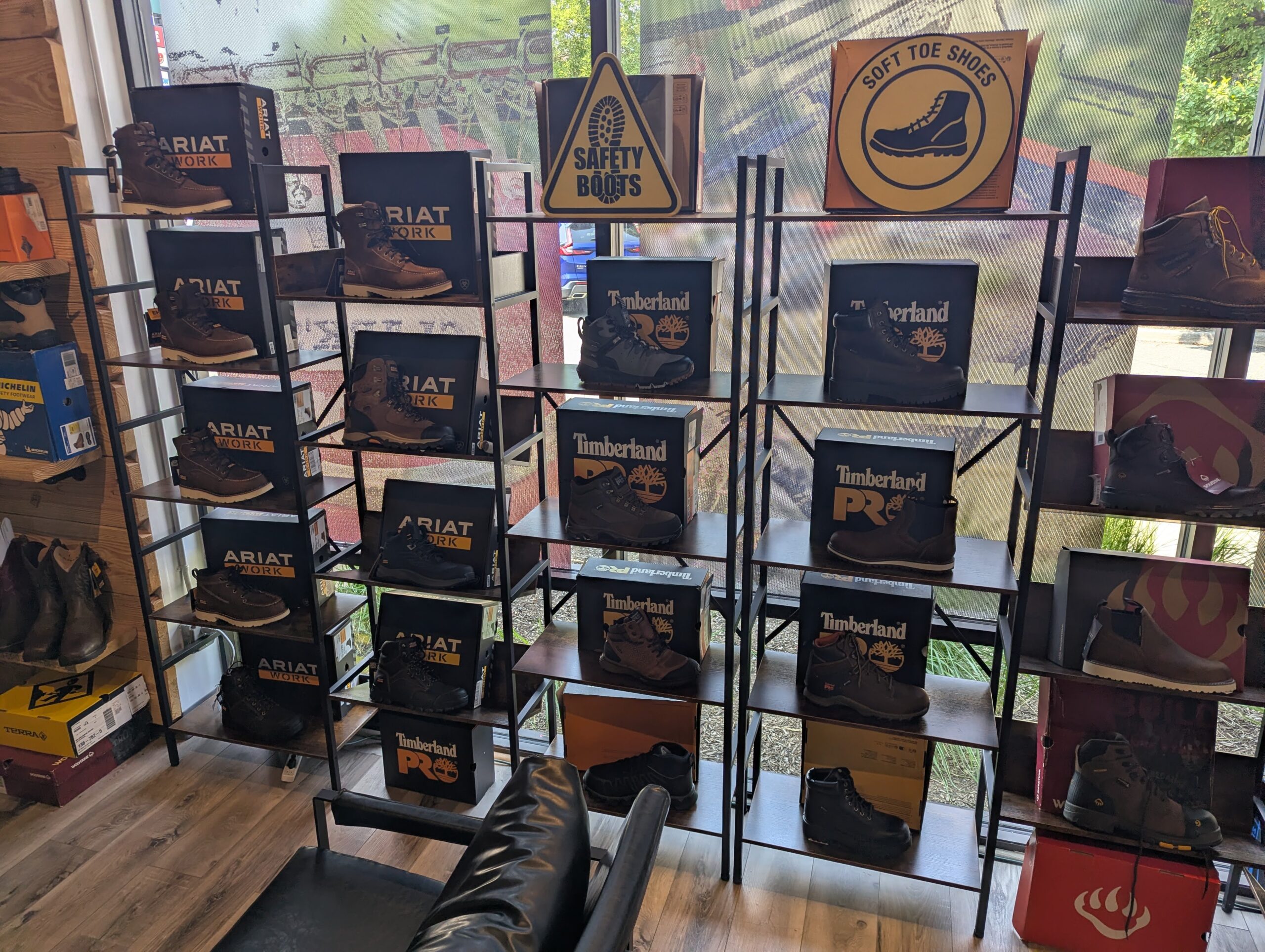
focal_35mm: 24
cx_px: 632
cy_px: 476
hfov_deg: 71.5
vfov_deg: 56.9
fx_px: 878
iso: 41
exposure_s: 1/177
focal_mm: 6.81
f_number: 1.85
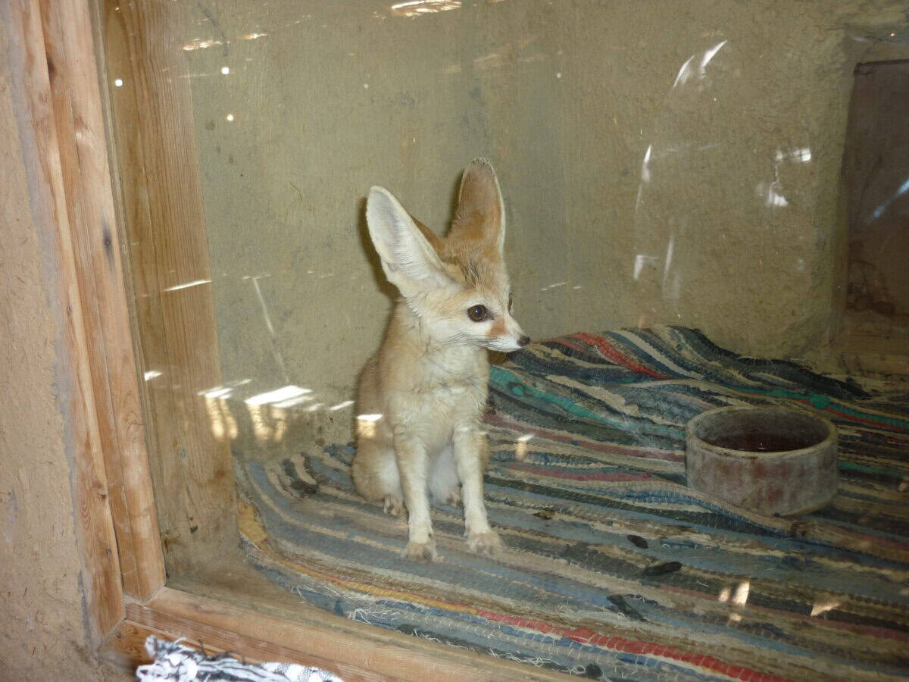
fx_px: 945
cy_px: 341
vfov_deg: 39.7
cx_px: 454
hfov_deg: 51.4
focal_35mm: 36
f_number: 2.9
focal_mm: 5.9
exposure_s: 1/30
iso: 100
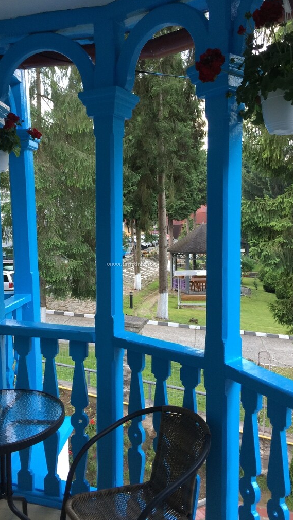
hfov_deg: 36.7
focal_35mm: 32
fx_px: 442
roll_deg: +1.8
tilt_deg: -4.6
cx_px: 137
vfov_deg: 61.0
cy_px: 257
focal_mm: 4.15
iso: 32
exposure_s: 1/33
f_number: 2.2
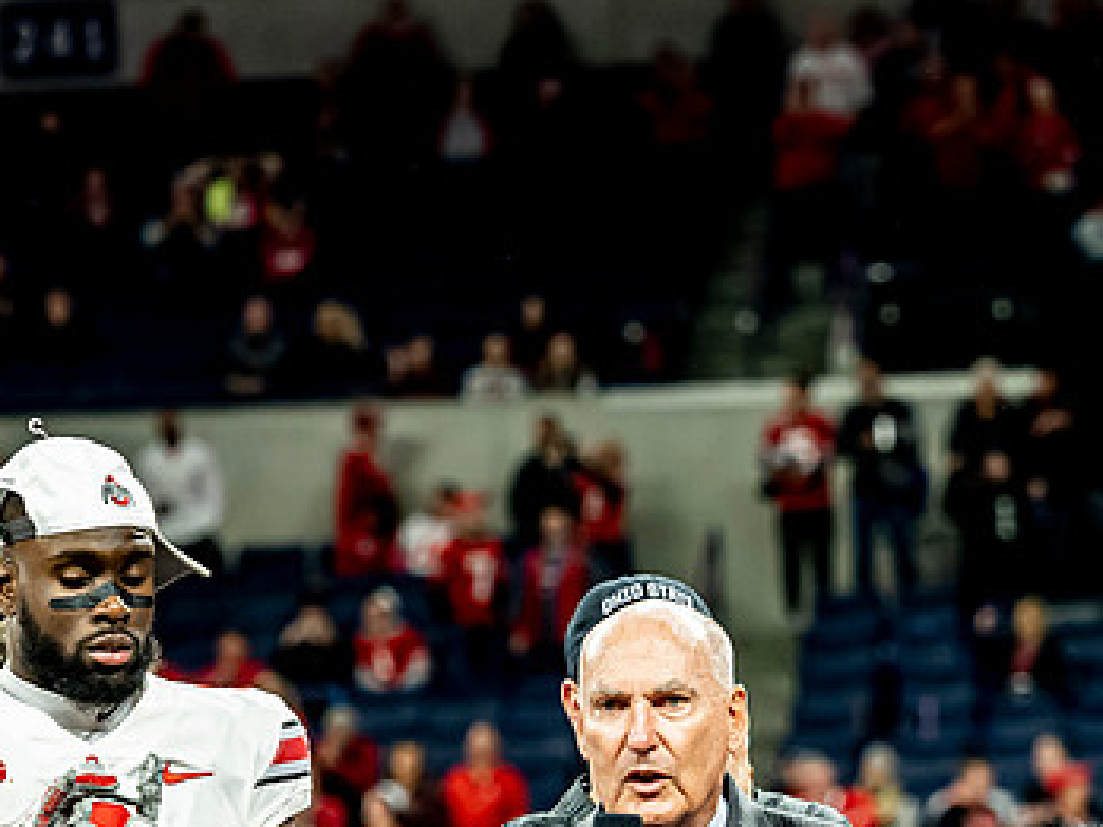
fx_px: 11694
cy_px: 670
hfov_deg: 5.4
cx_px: 628
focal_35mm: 367
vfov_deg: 4.0
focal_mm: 110
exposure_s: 1/320
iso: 1600
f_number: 3.5
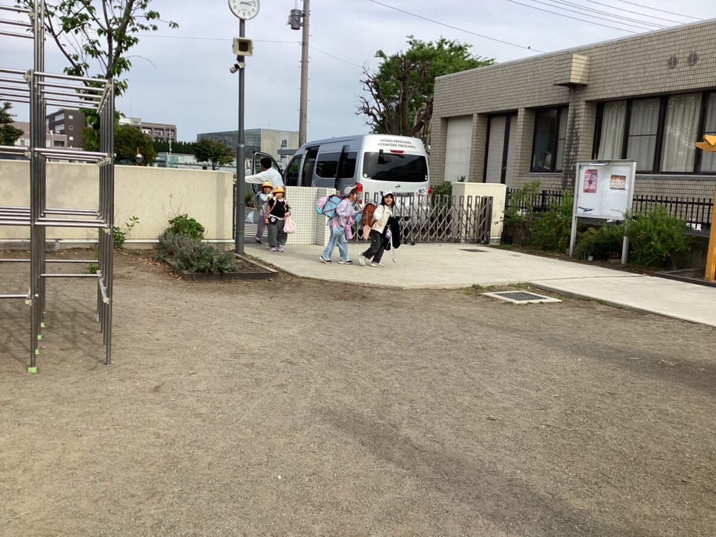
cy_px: 268
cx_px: 358
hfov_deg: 58.4
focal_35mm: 31
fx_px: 641
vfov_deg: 45.4
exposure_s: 1/895
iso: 25
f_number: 2.4
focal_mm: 3.3
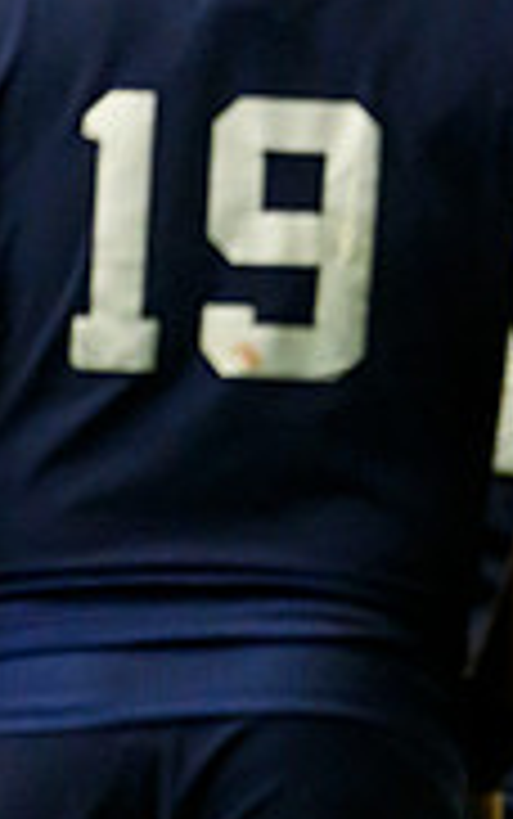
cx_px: 1121
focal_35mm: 2225
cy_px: 687
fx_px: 49694
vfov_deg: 0.9
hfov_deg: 0.6
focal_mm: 560
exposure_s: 1/1250
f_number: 4
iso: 10000
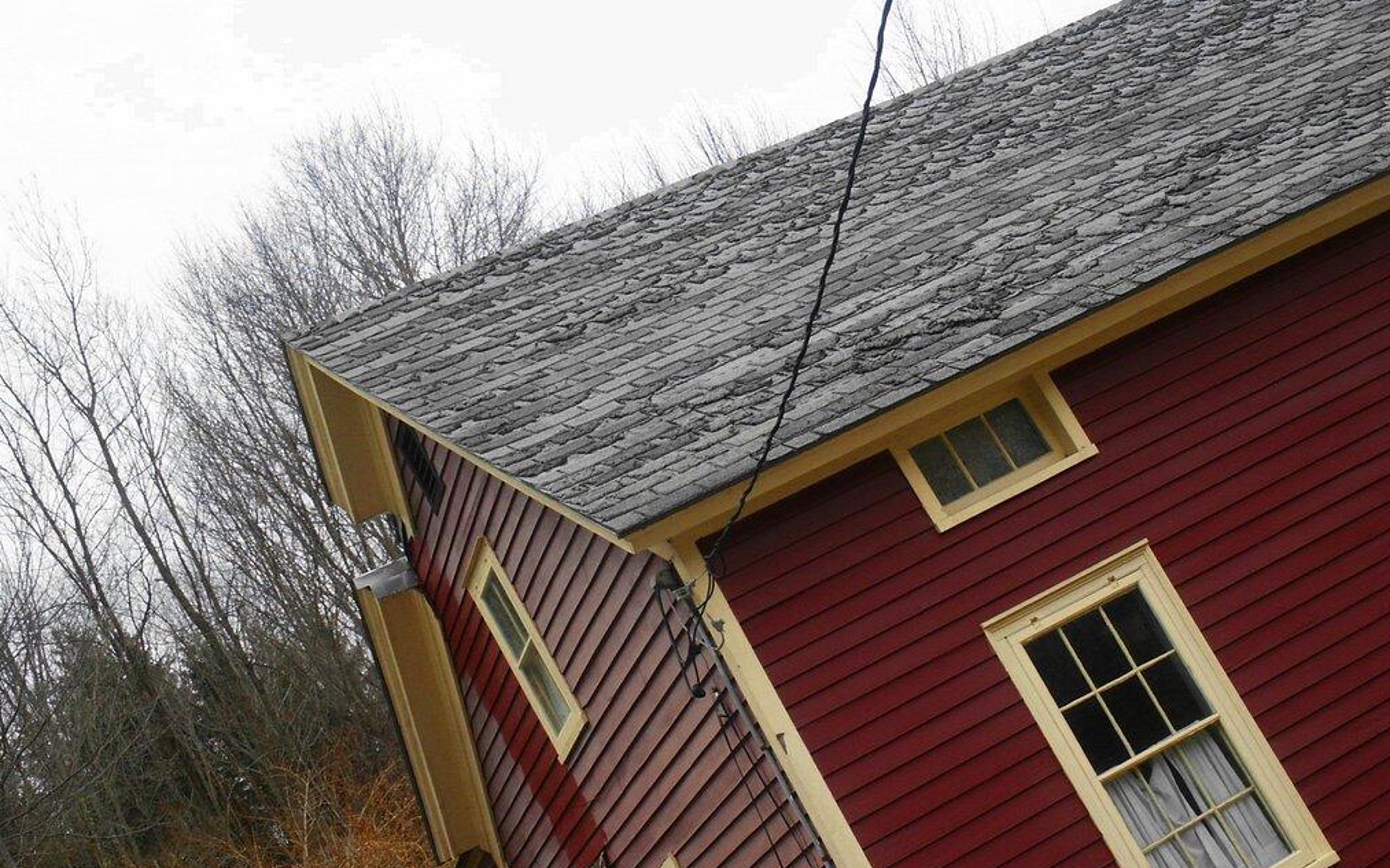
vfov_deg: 21.6
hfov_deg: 34.0
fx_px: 2273
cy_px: 501
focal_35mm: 60
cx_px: 698
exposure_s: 1/60
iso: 64
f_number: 8
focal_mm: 11.7
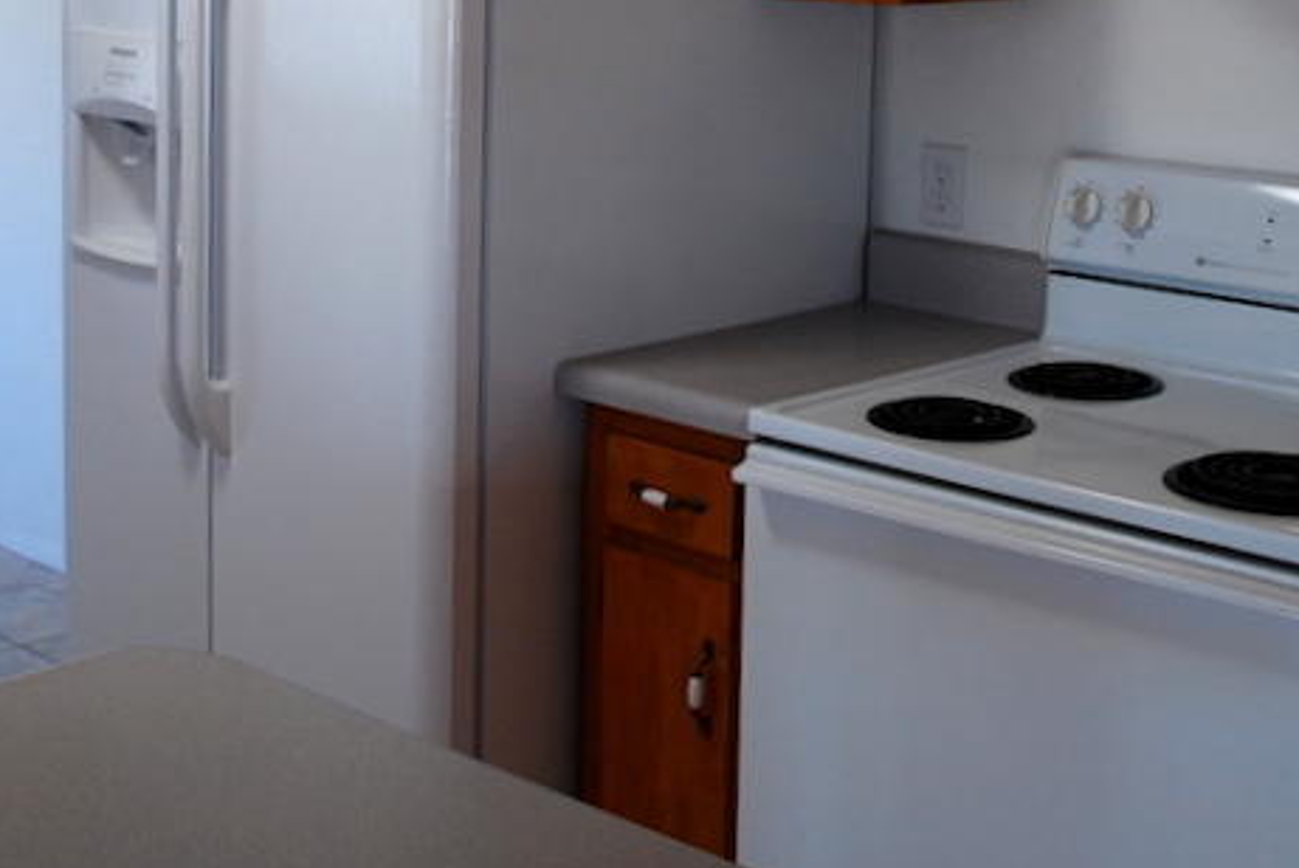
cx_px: 671
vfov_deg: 22.2
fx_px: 2166
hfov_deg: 33.4
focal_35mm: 60
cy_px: 106
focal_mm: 18
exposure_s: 1/50
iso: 200
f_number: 3.5
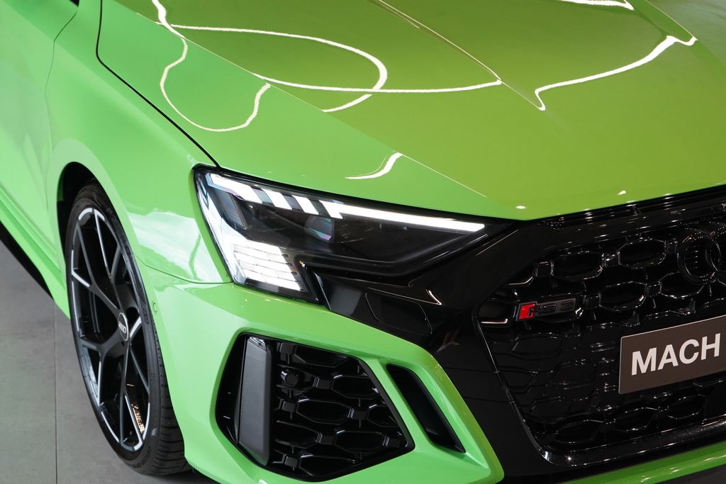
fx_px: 1412
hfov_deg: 28.8
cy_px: 242
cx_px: 363
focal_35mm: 70
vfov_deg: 19.5
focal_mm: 70
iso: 3200
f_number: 5.6
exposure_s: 1/160
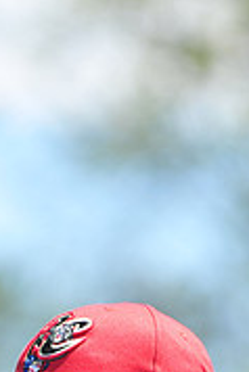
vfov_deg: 3.2
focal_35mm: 650
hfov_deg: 2.1
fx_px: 6730
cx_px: 42
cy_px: 520
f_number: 4.5
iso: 200
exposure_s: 1/640
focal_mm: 200
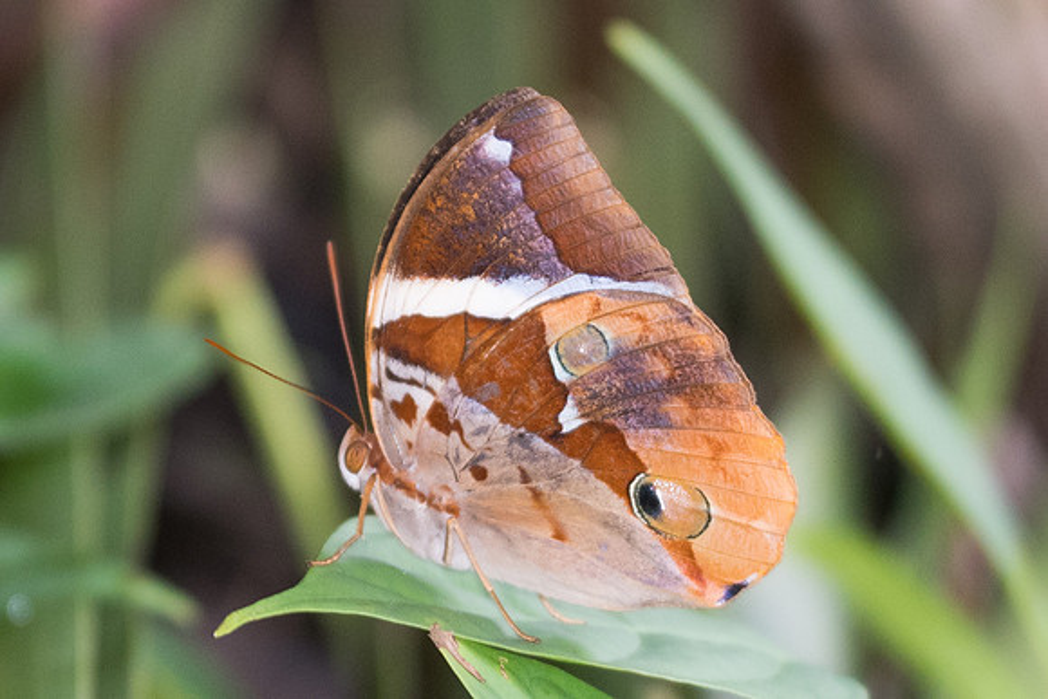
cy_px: 458
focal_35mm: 622
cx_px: 585
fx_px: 18107
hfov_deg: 3.3
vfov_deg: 2.2
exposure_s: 1/250
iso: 800
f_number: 3
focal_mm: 150
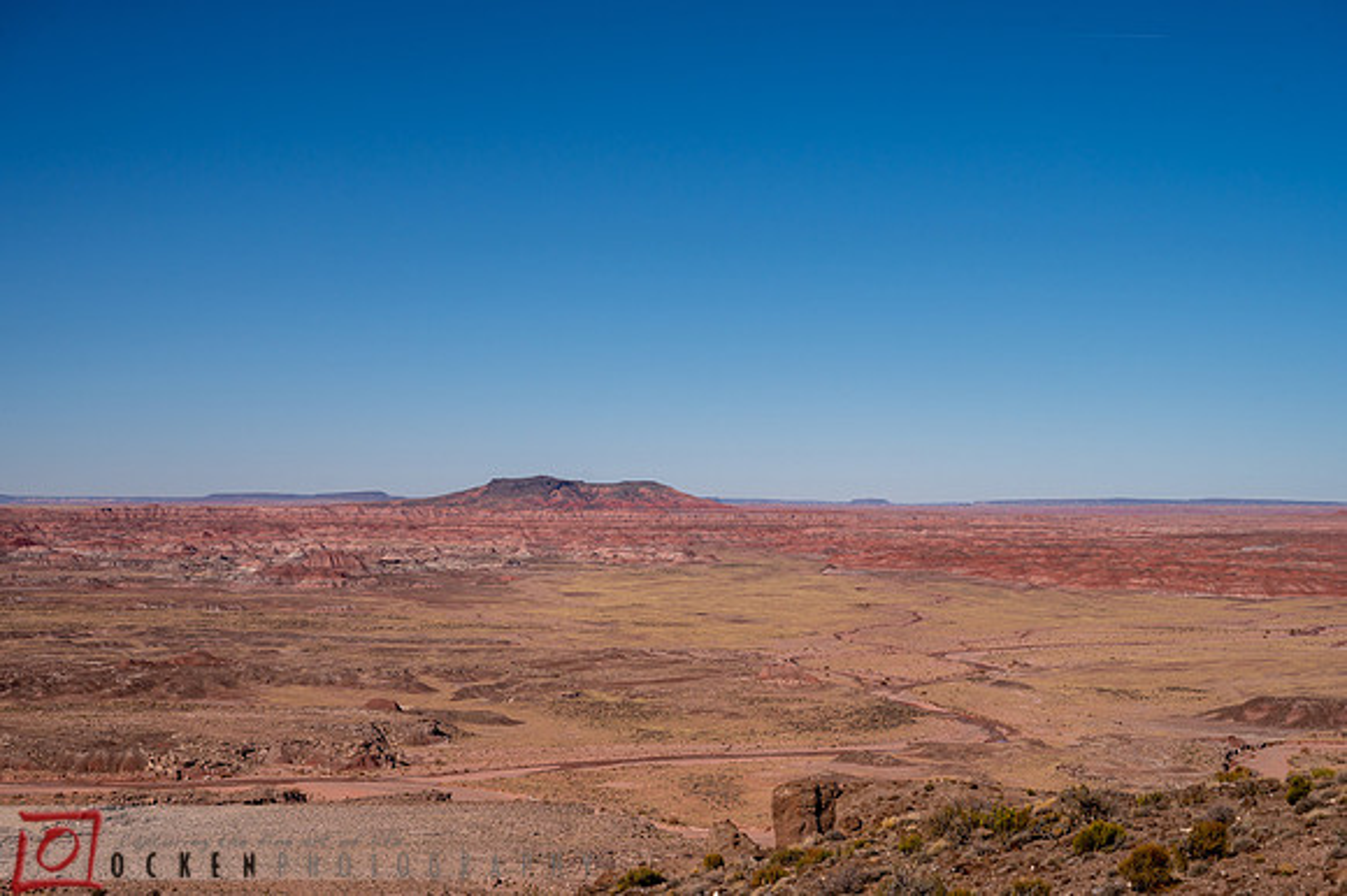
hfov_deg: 34.1
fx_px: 2196
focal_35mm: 59
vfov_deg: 23.1
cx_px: 674
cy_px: 448
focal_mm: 58
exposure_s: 1/1600
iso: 200
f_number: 8
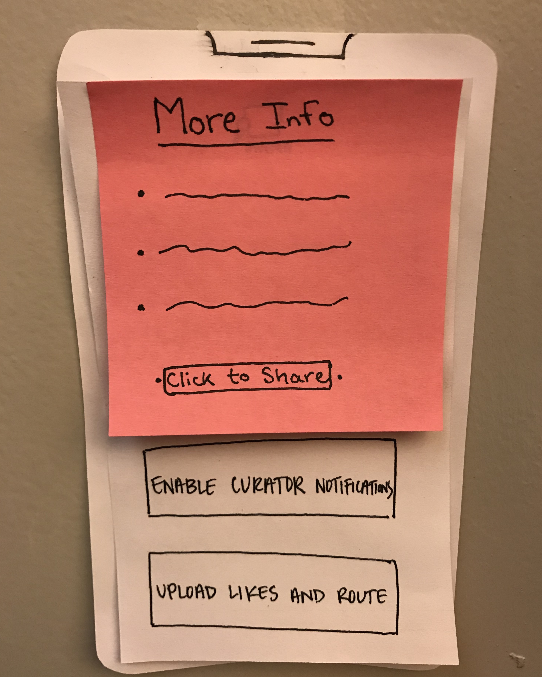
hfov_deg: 48.5
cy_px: 348
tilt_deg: -13.9
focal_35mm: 30
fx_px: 601
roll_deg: +0.5
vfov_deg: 58.8
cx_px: 277
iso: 50
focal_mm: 3.99
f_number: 1.8
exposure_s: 1/15
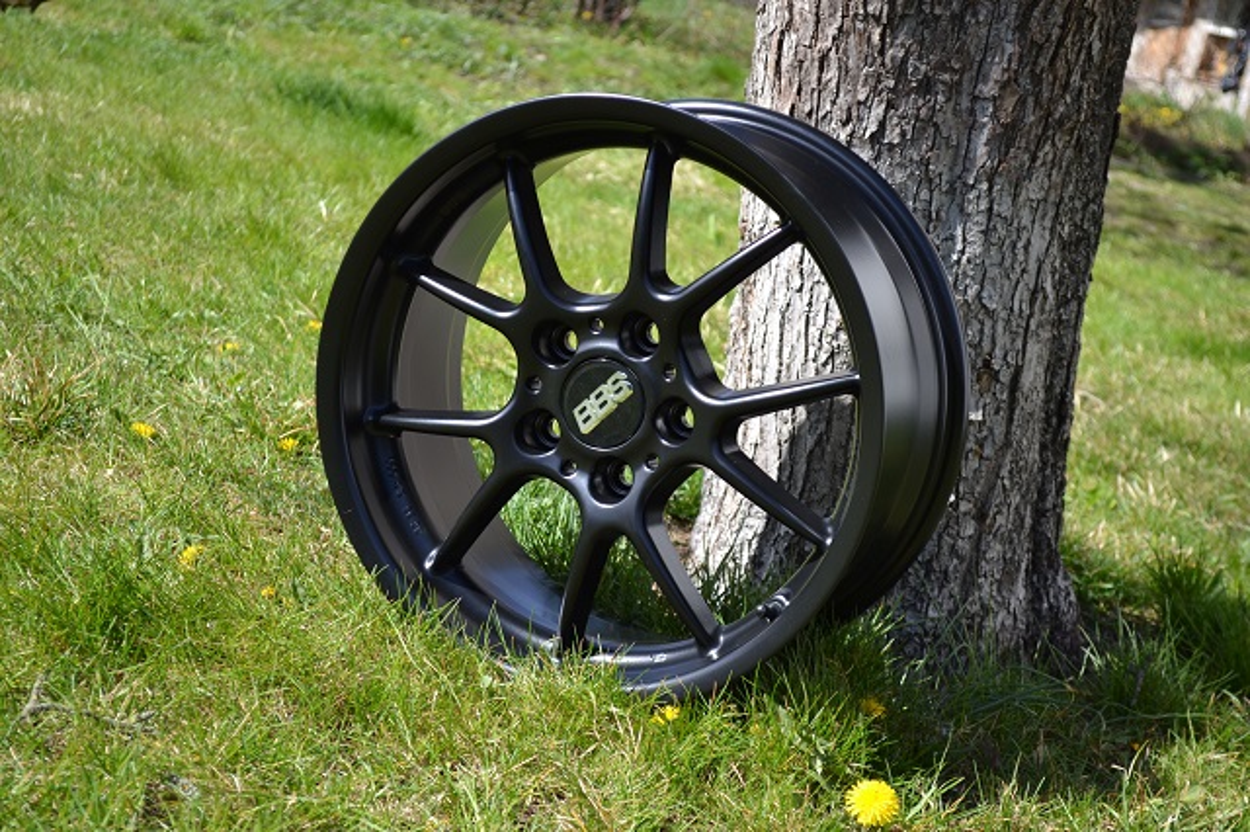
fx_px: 2603
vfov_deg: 18.2
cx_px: 625
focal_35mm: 75
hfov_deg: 27.0
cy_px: 416
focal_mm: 50
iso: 100
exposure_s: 1/160
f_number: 6.3
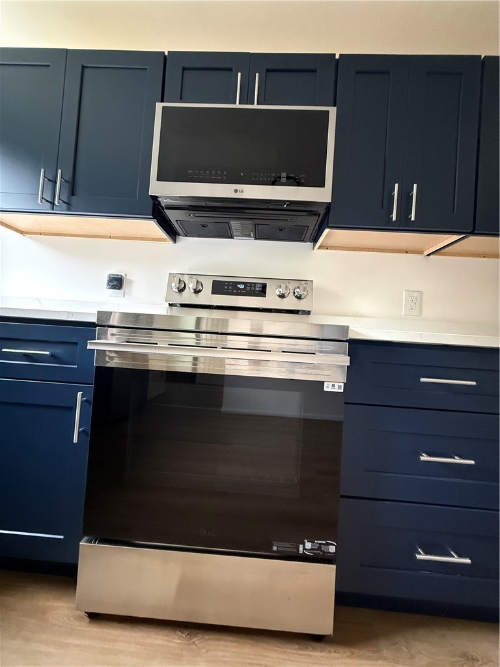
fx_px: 270
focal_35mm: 14
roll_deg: -3.4
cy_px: 334
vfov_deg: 102.1
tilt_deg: +2.5
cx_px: 250
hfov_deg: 85.7
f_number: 2.2
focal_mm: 2.22
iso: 1000
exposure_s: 1/60
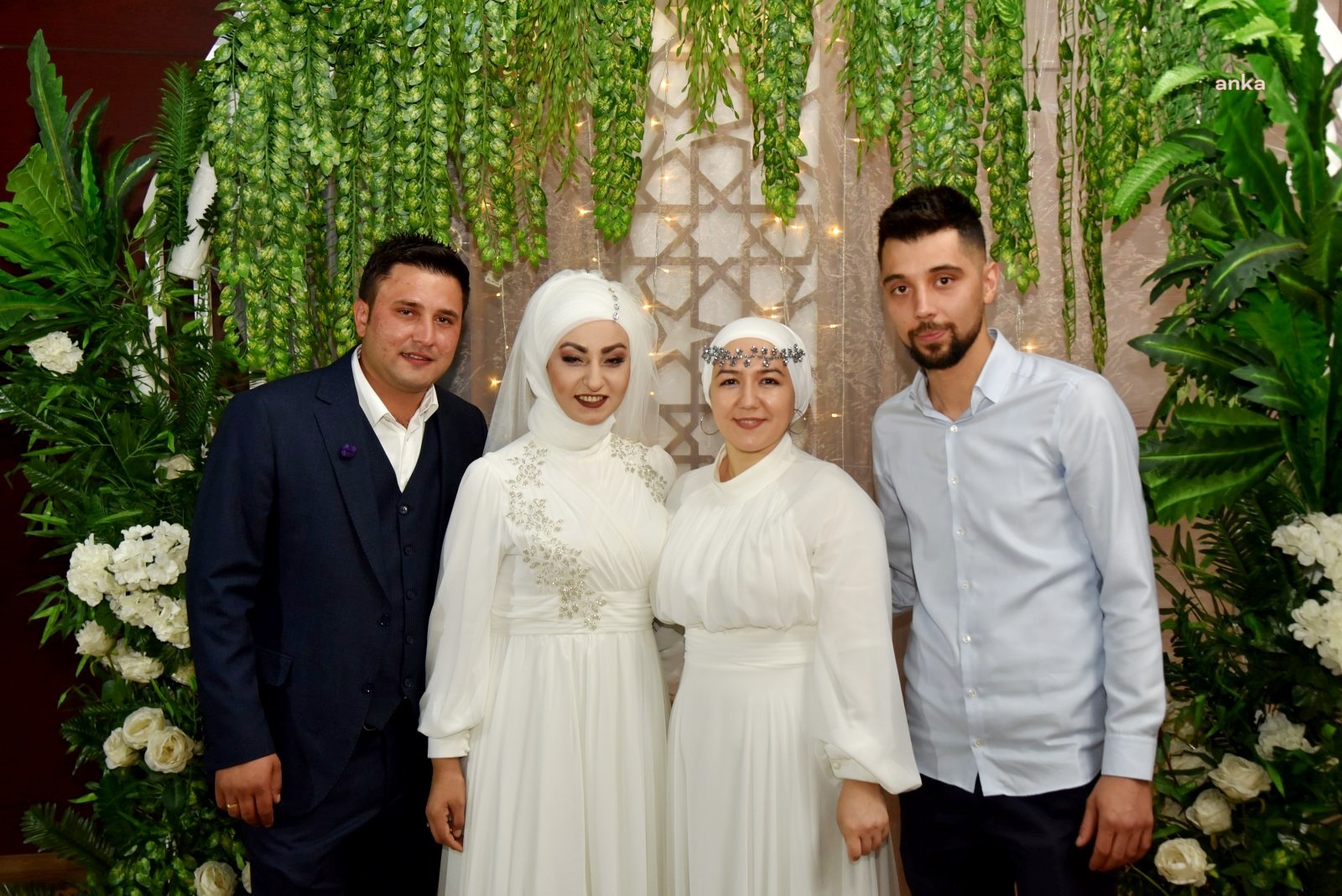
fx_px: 1790
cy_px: 448
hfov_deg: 41.1
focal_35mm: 48
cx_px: 671
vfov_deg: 28.1
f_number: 5
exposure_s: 1/100
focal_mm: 48
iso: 800
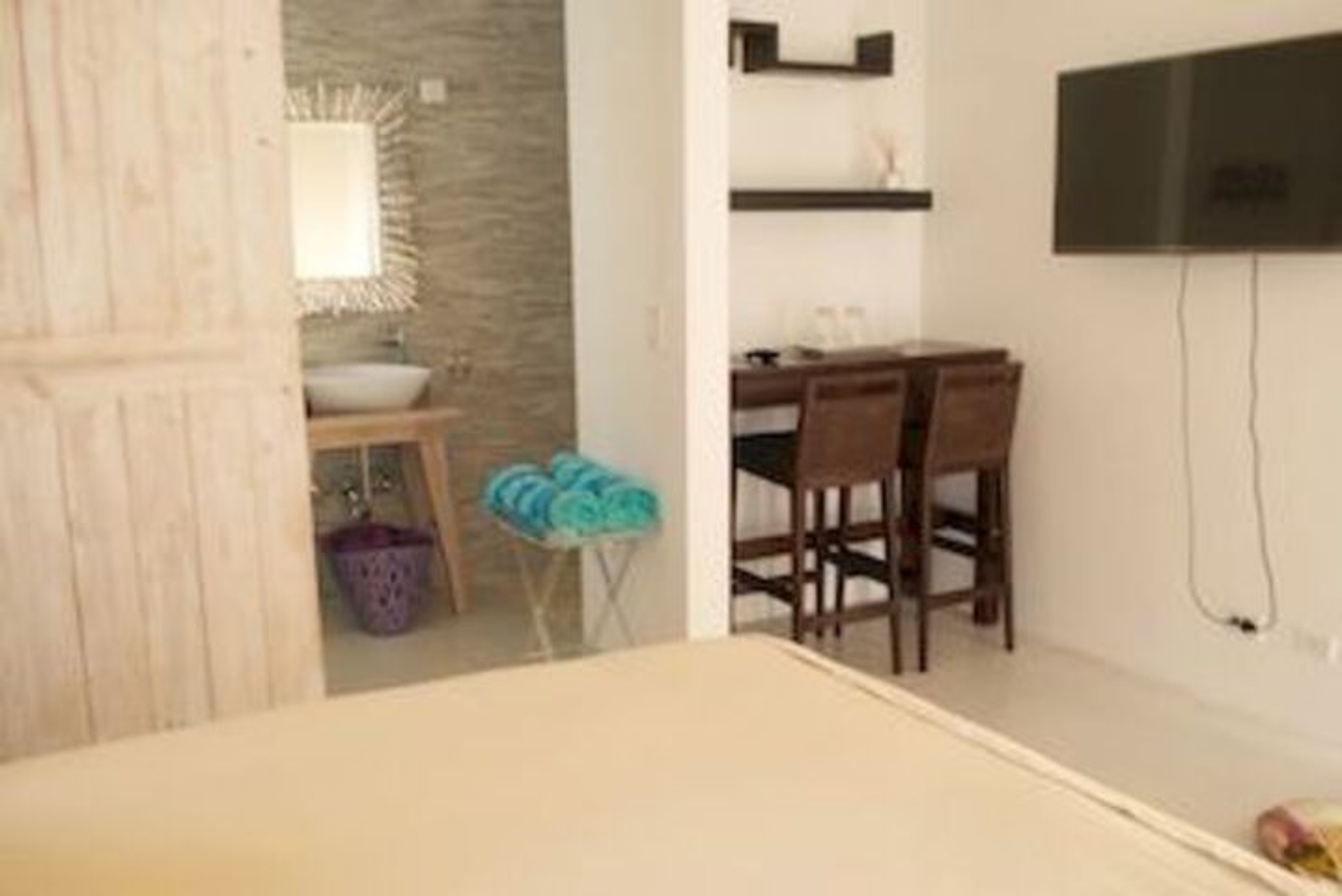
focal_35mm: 33
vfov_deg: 40.0
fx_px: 1231
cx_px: 671
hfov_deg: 57.2
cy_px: 448
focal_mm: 22
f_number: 5
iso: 100
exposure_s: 1/8
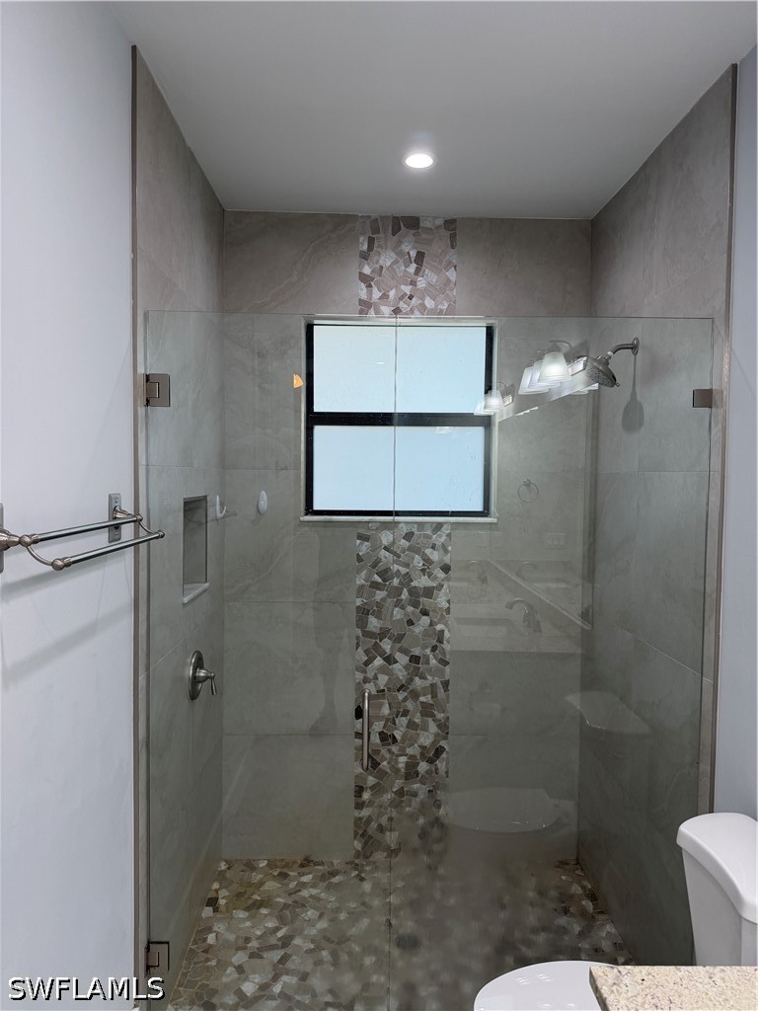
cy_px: 506
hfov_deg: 56.8
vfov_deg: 71.6
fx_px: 701
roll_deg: -1.6
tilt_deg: -2.6
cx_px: 379
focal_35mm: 24
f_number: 1.78
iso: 125
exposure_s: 1/143
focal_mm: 6.76
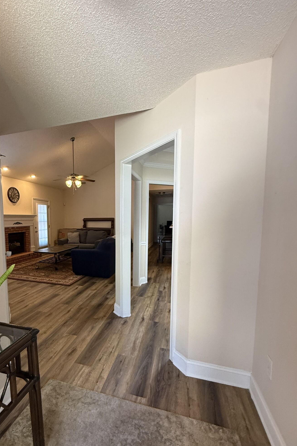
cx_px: 106
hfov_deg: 69.0
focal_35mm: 17
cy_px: 239
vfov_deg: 93.1
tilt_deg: -5.2
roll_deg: -1.4
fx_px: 210
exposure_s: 1/60
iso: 320
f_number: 2.2
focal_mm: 2.22
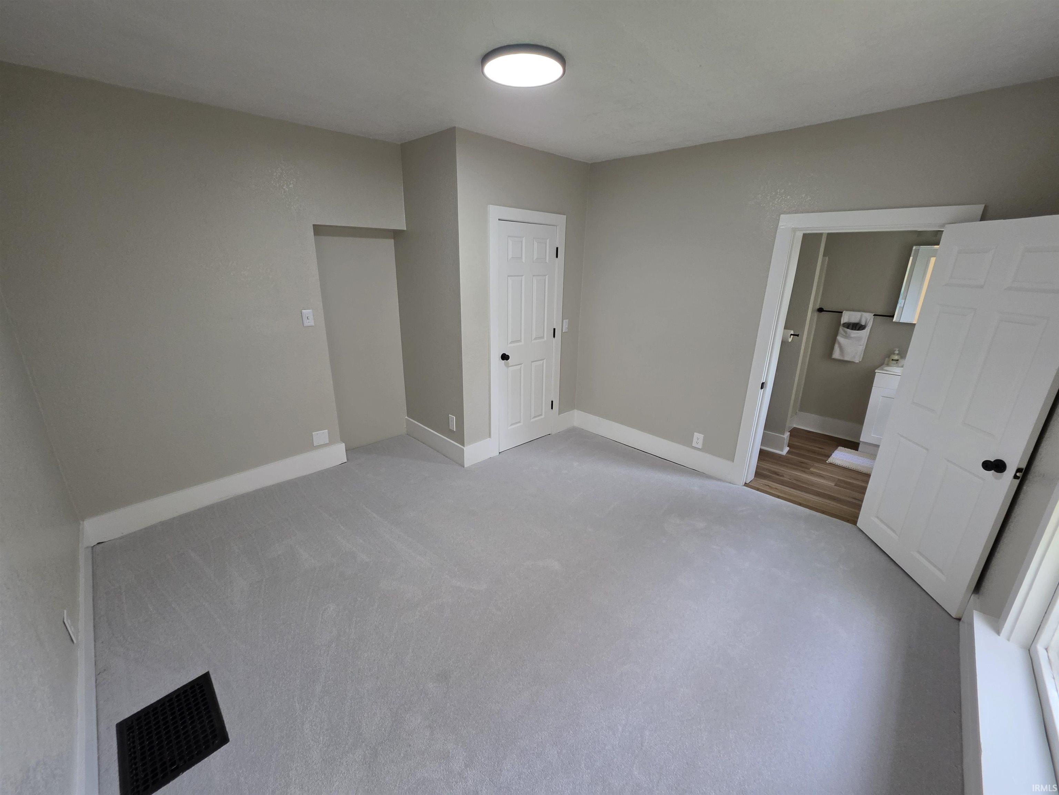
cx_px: 530
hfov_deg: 106.2
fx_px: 398
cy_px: 398
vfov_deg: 89.9
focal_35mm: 13
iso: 160
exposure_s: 1/120
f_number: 1.9
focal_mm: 2.2
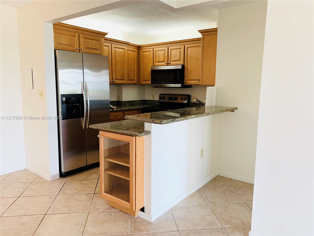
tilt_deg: -7.4
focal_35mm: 26
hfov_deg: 67.3
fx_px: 236
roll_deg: -0.9
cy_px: 118
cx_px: 157
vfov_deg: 53.1
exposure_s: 1/60
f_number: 1.8
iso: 64
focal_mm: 4.25
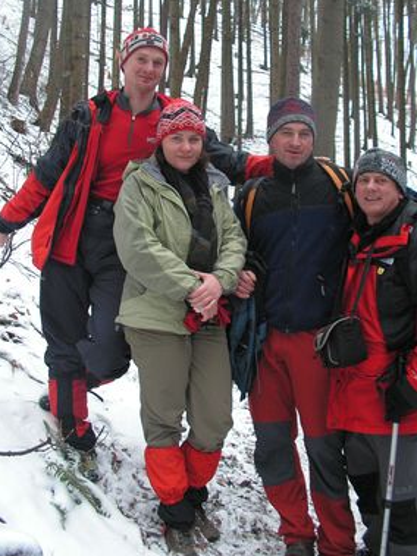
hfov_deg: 32.8
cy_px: 229
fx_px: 707
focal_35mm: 44
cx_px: 220
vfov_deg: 42.8
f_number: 3.2
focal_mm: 6.2
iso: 80
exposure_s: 1/40
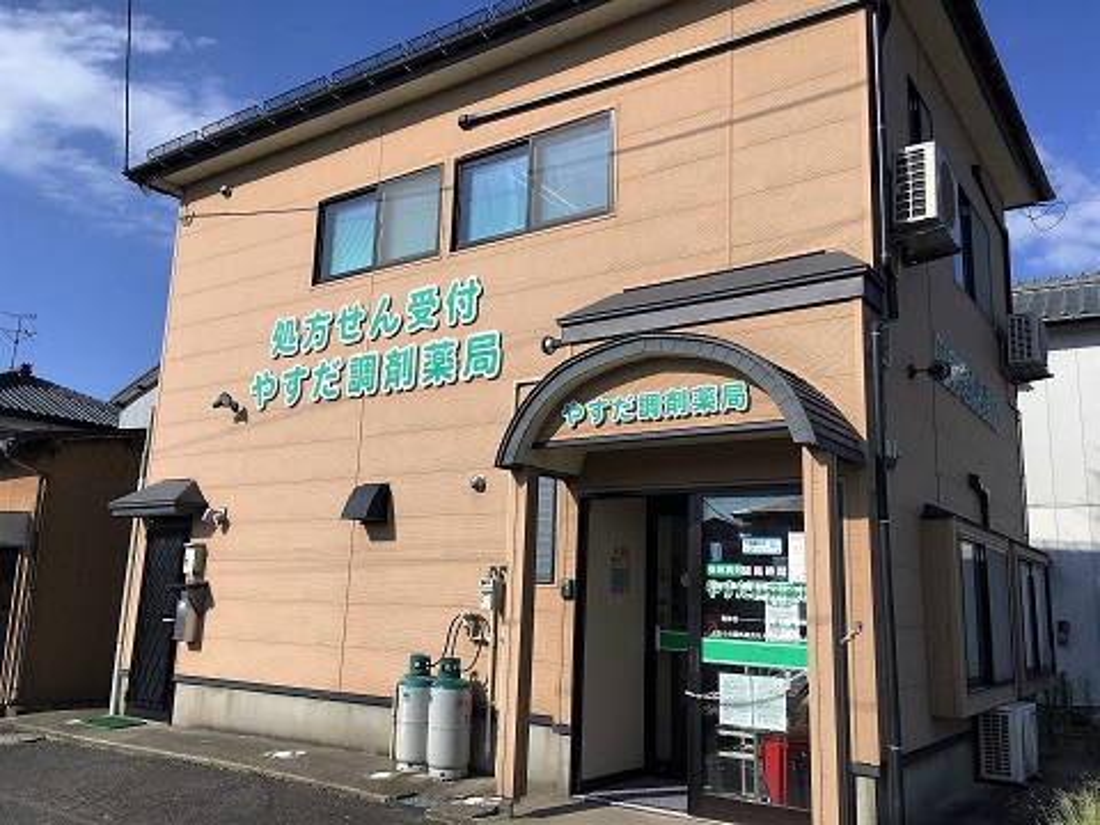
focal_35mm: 29
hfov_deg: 61.7
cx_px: 550
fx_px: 922
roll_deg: -1.7
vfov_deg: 48.2
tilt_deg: +11.5
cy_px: 412
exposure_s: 1/1672
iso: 25
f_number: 2.2
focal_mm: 4.15
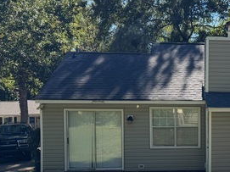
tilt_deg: -1.5
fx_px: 392
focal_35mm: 59
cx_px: 216
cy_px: 126
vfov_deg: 24.6
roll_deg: +0.2
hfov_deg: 30.9
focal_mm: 6.76
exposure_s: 1/1464
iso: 80
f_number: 1.78
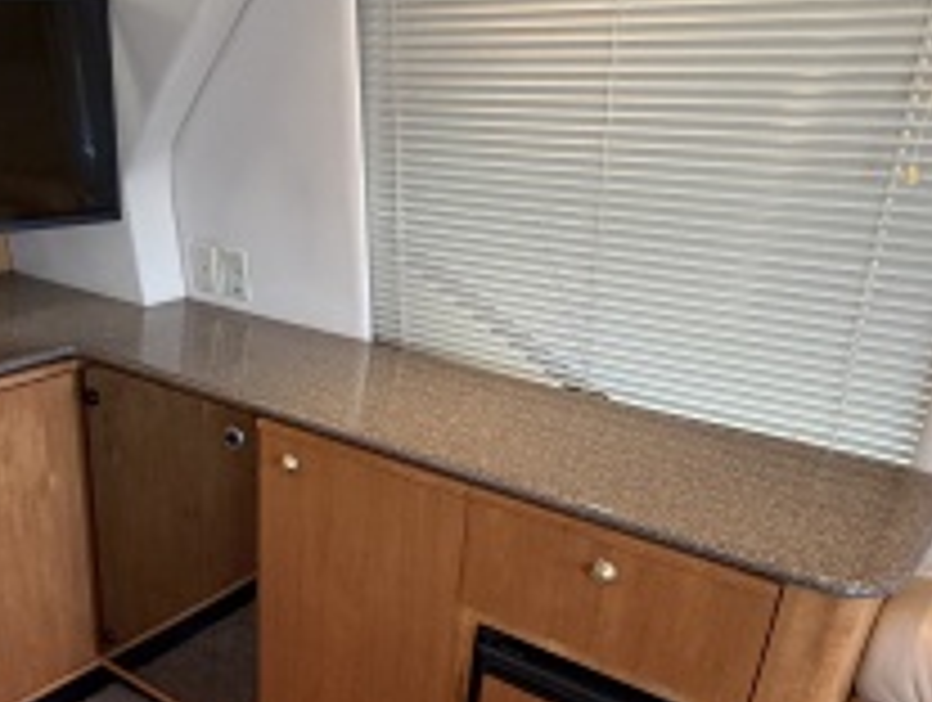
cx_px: 263
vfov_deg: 38.8
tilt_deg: -25.4
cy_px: 518
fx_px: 971
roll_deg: +0.5
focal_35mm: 36
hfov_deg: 49.7
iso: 400
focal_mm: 2.22
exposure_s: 1/42
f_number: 2.2
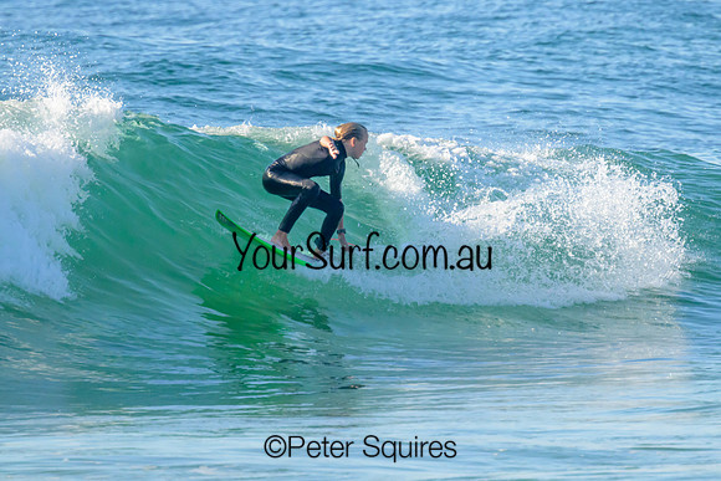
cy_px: 173
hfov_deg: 2.0
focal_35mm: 1033
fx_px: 20684
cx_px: 465
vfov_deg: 1.3
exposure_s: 1/2000
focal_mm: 800
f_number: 11
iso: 1600
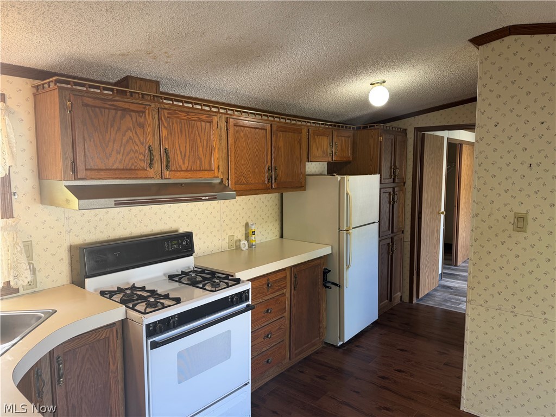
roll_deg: +0.9
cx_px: 278
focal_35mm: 24
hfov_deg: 71.6
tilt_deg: -3.1
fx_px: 385
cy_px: 208
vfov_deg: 56.8
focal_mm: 6.76
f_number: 1.78
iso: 125
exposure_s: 1/60
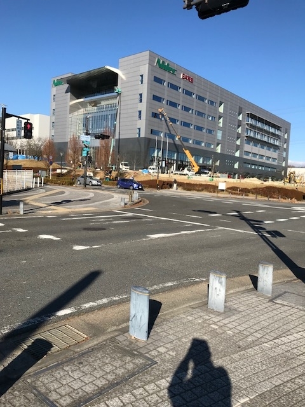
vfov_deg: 63.4
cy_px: 204
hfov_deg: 49.7
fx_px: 329
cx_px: 152
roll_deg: -4.1
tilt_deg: -3.7
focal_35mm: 28
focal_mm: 3.99
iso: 20
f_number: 1.8
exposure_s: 1/2457
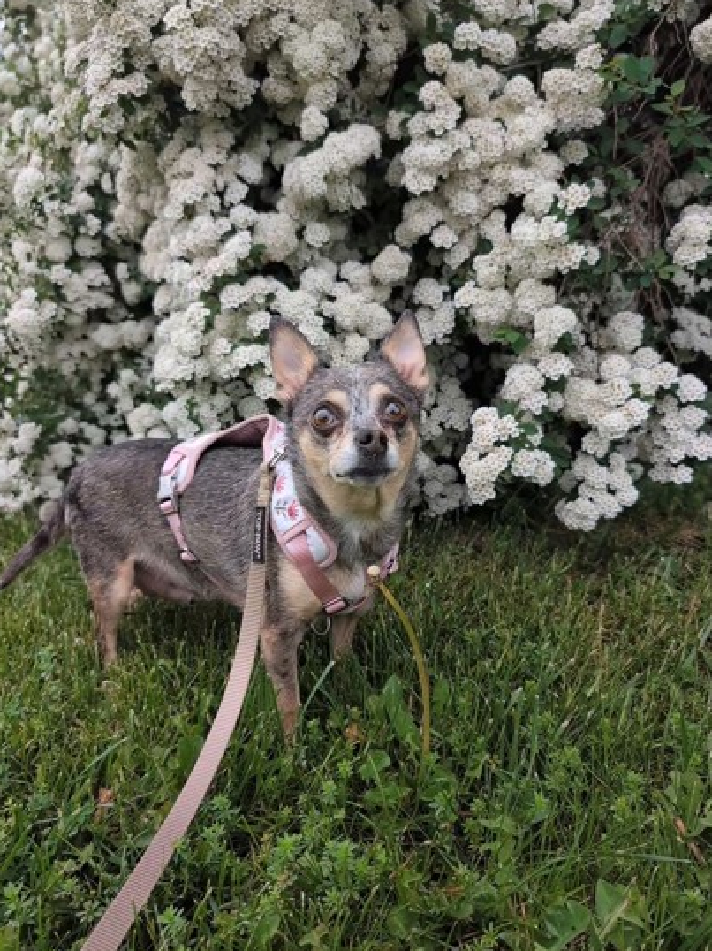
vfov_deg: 69.4
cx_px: 366
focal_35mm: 25
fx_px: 686
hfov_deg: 54.8
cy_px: 490
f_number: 1.68
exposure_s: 1/252
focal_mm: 6.9
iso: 26
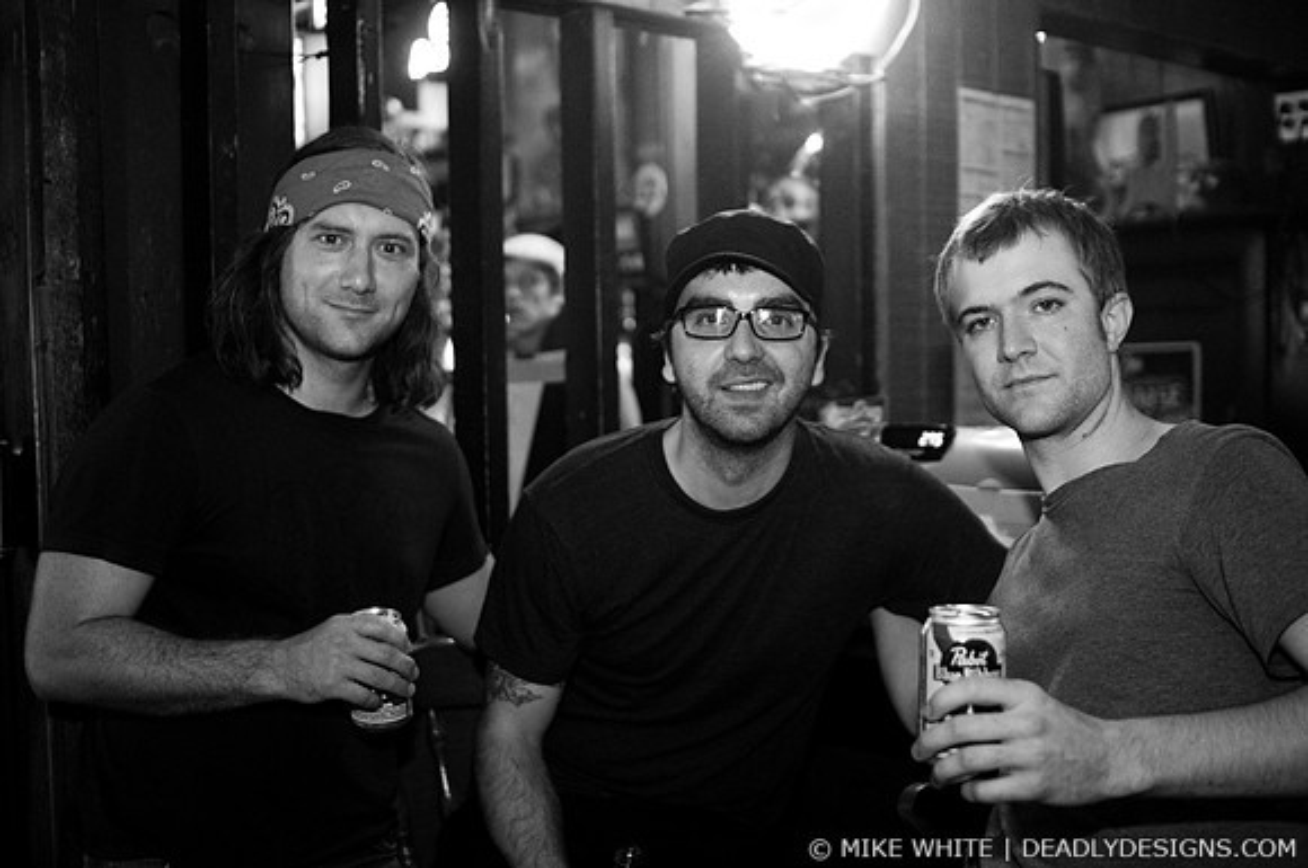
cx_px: 654
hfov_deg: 43.7
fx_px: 1633
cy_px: 434
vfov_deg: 29.8
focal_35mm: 45
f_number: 2
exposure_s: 1/40
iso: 800
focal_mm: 30
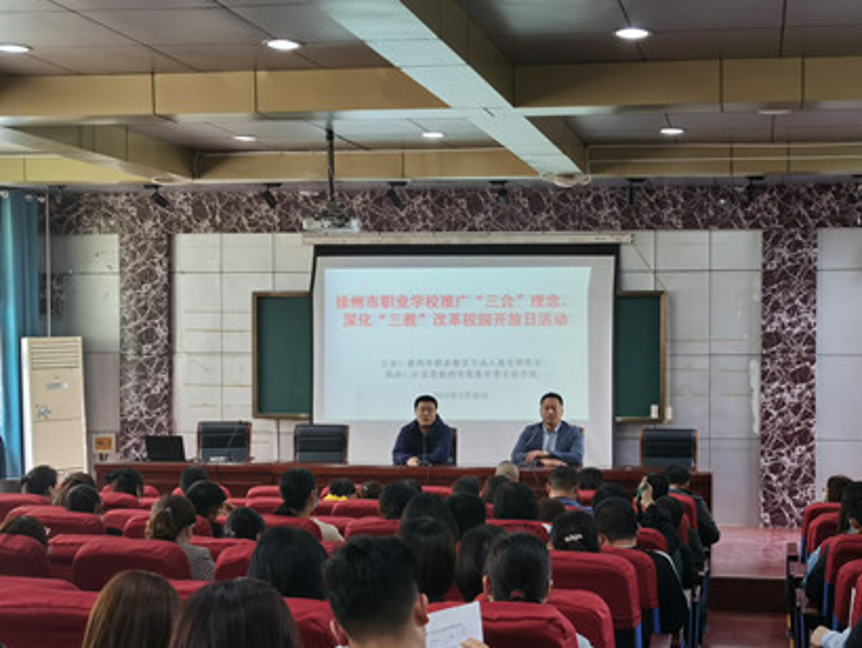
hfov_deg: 32.0
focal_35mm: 60
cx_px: 530
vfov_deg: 24.4
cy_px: 353
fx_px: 1495
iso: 125
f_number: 1.6
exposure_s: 1/100
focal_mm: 5.56
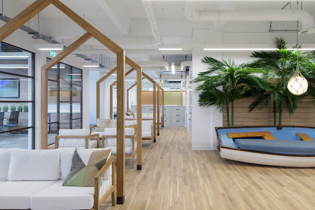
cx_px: 164
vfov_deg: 51.2
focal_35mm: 25
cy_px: 96
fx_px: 219
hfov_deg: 71.5
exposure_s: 1/2.5
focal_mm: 19
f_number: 13
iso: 125
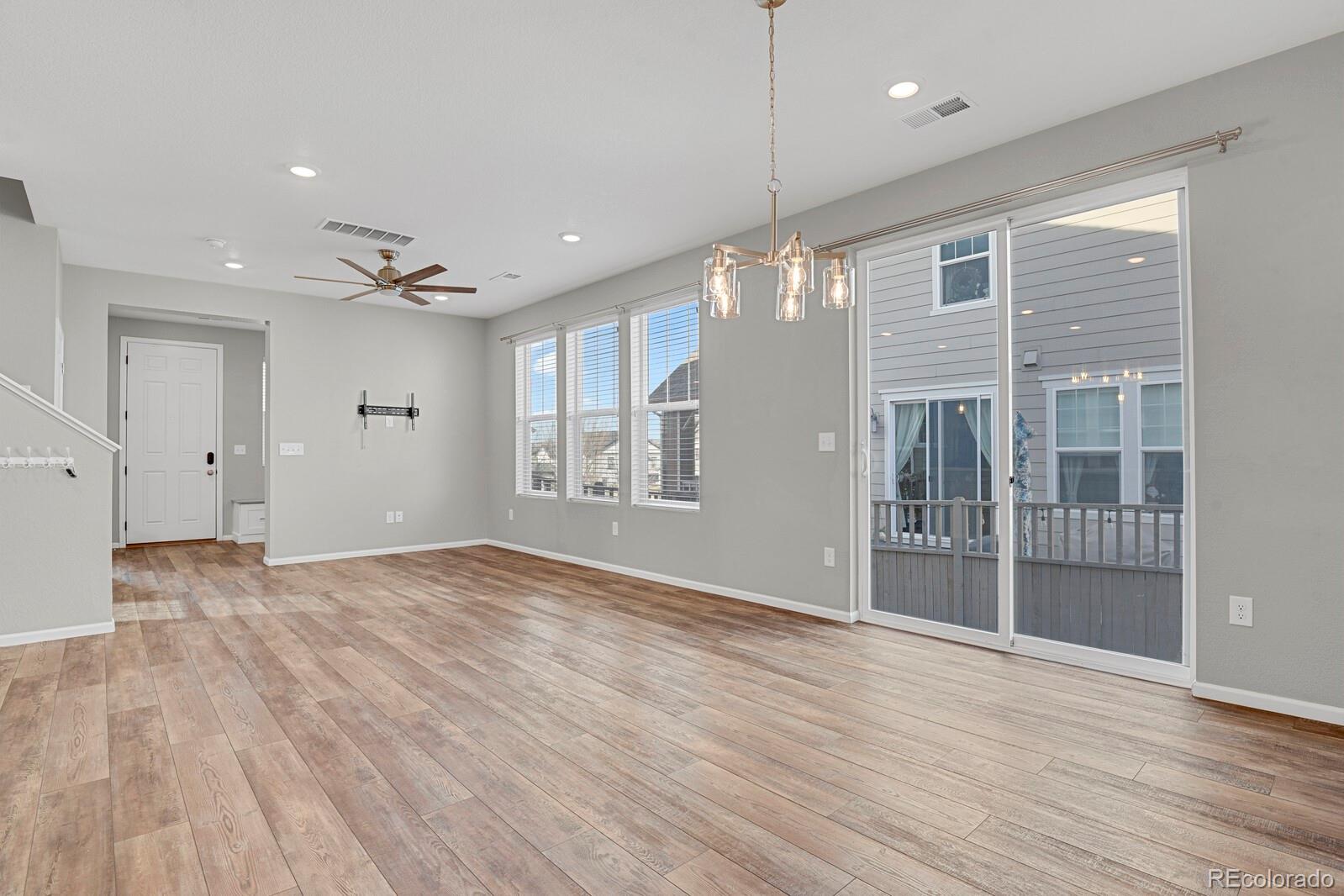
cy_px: 448
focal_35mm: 17
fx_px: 635
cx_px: 672
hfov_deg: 93.3
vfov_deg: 70.4
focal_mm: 17
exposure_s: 1/1.25
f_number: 8
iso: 250
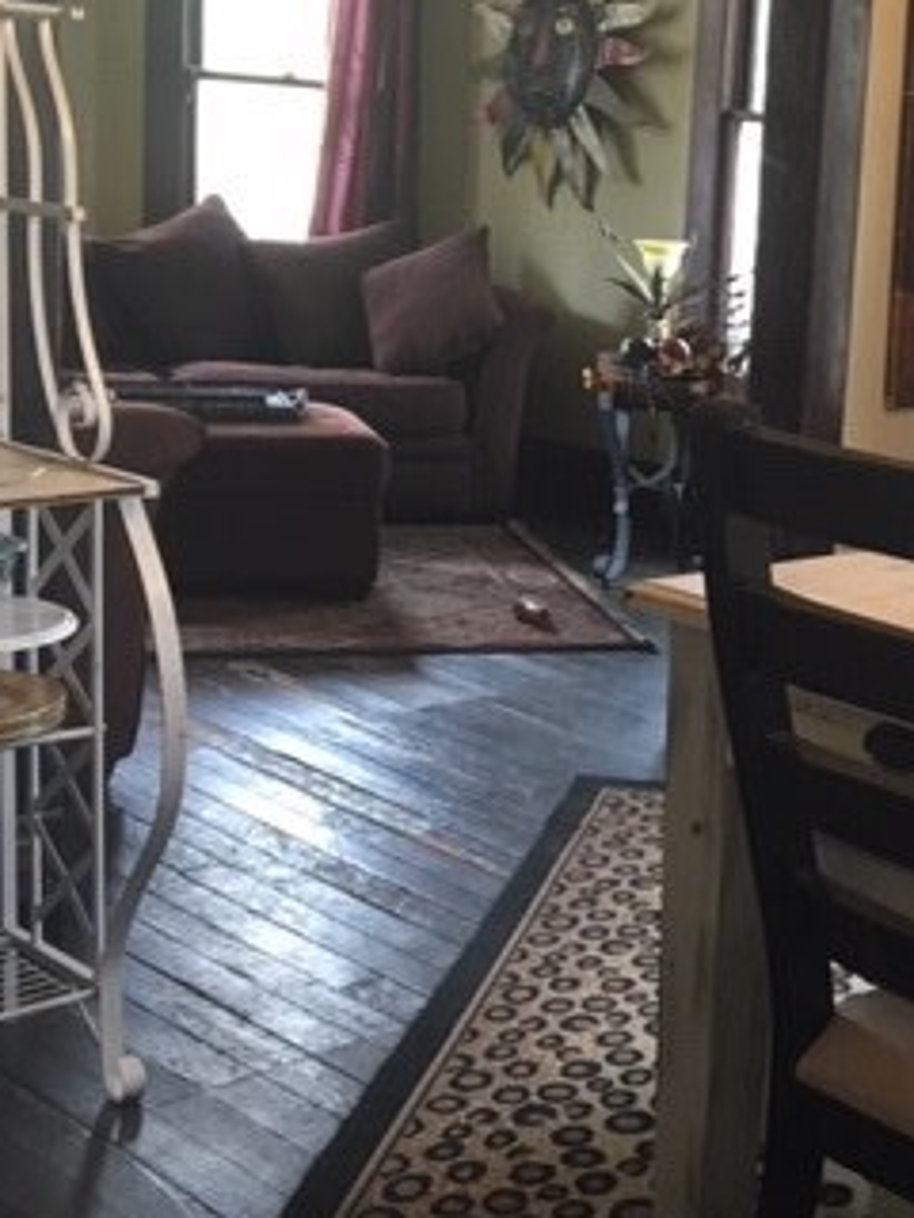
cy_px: 571
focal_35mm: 58
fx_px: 2042
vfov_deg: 33.2
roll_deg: -4.6
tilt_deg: -11.8
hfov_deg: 24.2
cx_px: 887
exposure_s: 1/30
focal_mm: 4.15
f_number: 2.2
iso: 125
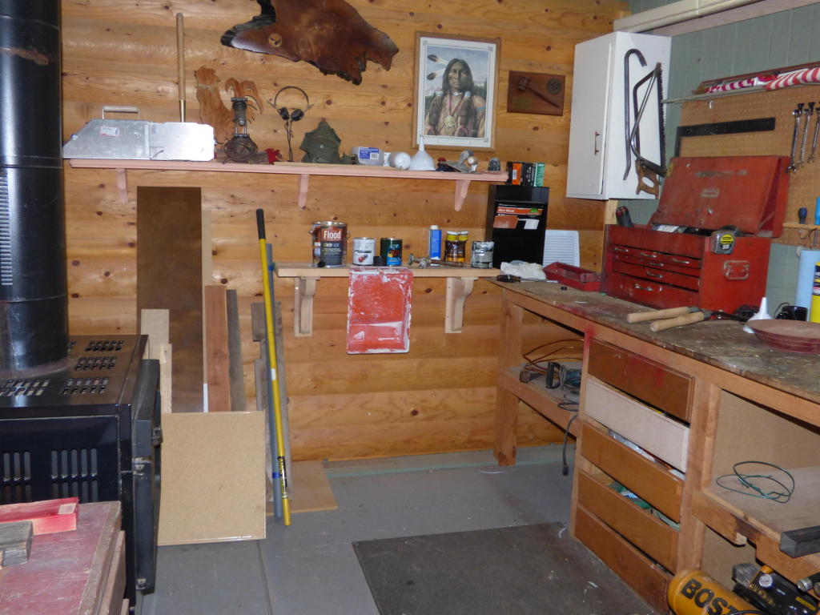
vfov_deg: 45.4
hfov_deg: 58.4
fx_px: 734
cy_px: 308
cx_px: 410
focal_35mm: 31
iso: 320
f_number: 3.3
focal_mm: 5.53
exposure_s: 1/50
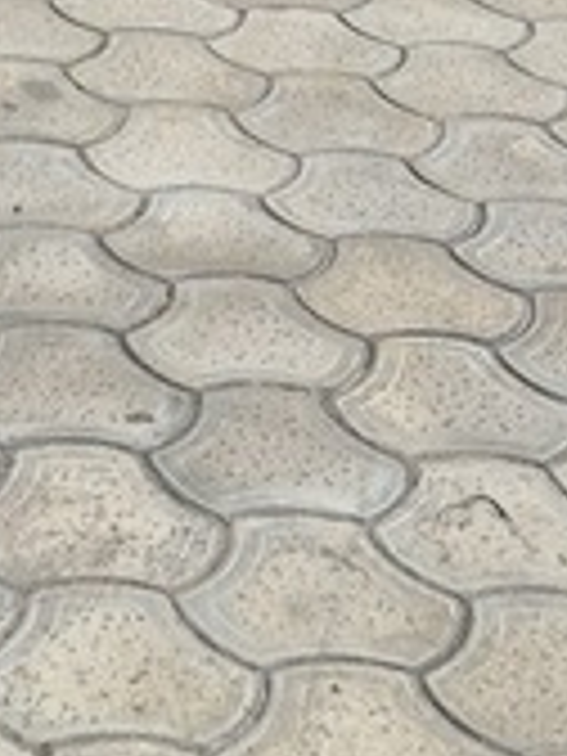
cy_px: -1116
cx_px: 45
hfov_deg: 10.8
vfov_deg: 11.6
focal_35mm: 137
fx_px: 2992
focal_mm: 5.4
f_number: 1.8
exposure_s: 1/2800
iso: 25
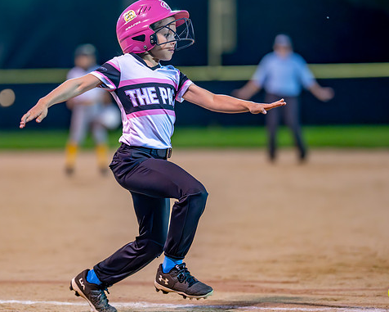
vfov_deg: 7.3
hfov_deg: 9.1
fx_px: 2441
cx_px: 118
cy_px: 153
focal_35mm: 212
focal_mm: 135
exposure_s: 1/1600
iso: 6400
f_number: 1.8
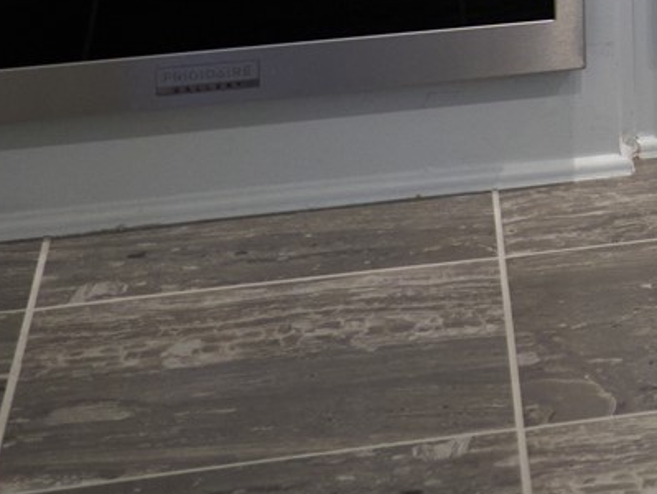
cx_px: 1528
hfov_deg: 9.7
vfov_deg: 7.6
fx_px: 3476
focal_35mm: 183
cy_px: -677
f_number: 2.2
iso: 800
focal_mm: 35
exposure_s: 1/125
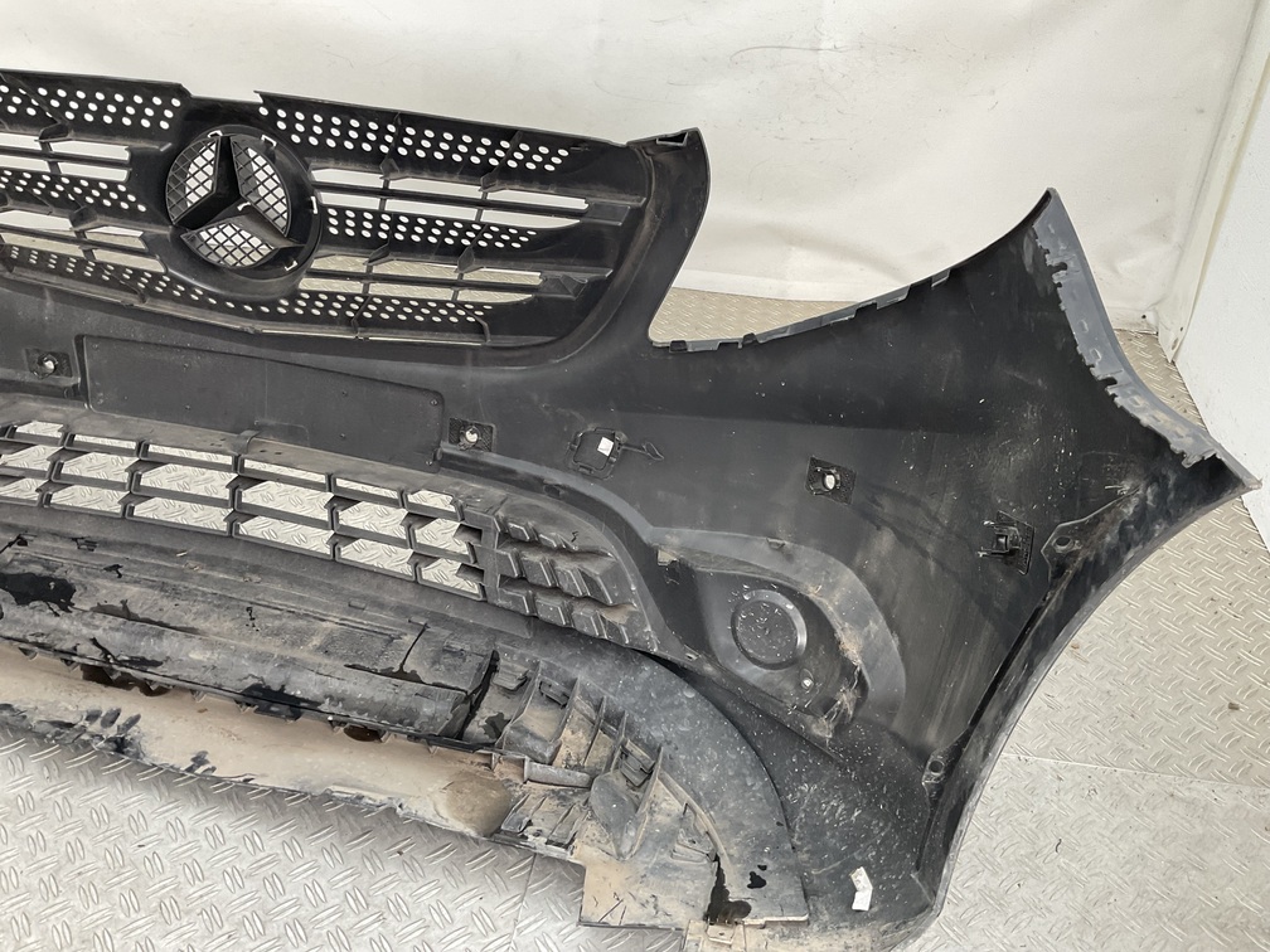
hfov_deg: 61.7
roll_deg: -3.1
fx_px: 1064
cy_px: 476
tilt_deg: -35.4
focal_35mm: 29
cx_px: 635
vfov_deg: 48.2
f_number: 1.8
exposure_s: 1/120
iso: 50
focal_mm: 3
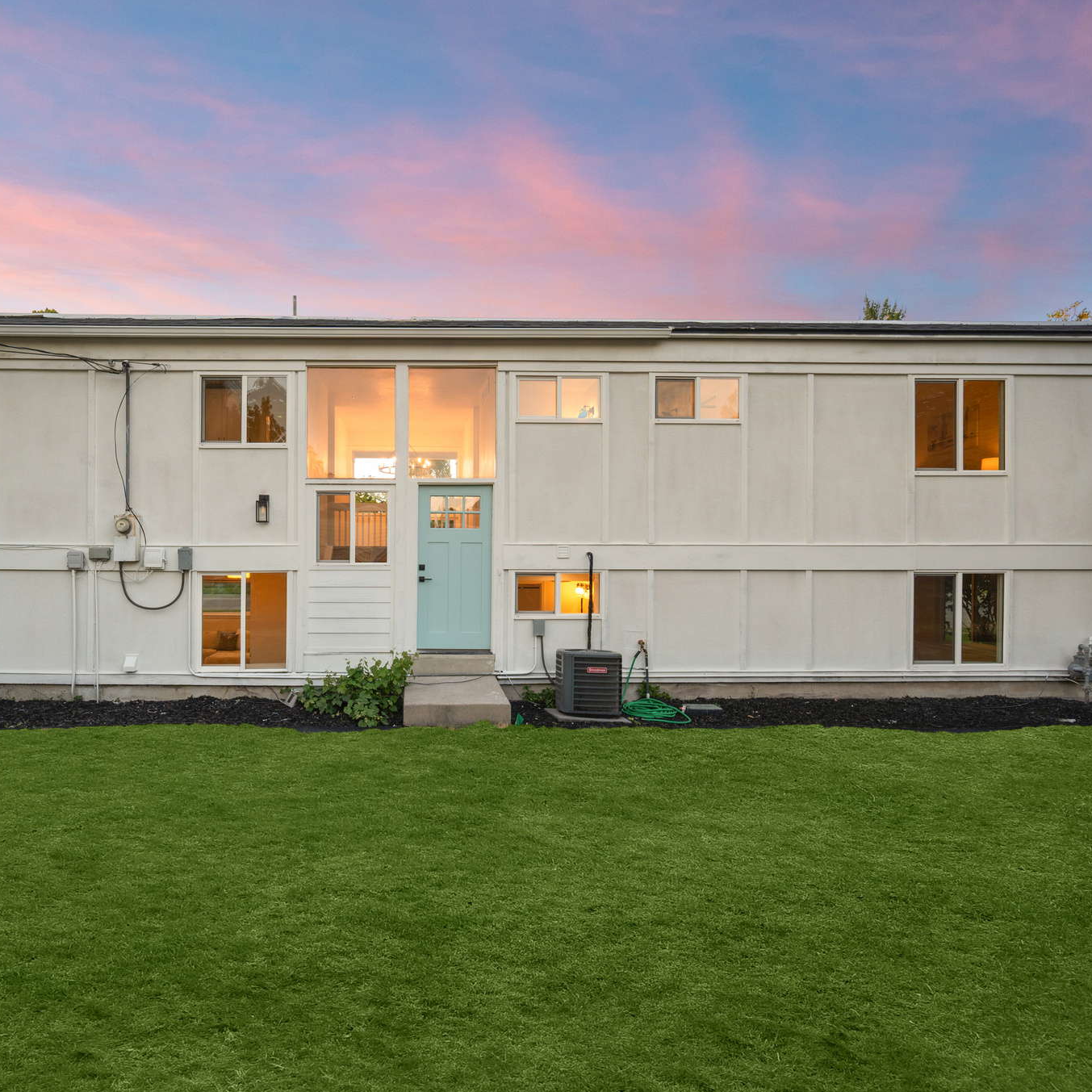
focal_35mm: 18
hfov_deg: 79.4
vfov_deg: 80.7
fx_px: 642
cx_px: 416
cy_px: 548
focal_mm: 14
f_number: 7.1
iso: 400
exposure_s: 1/20
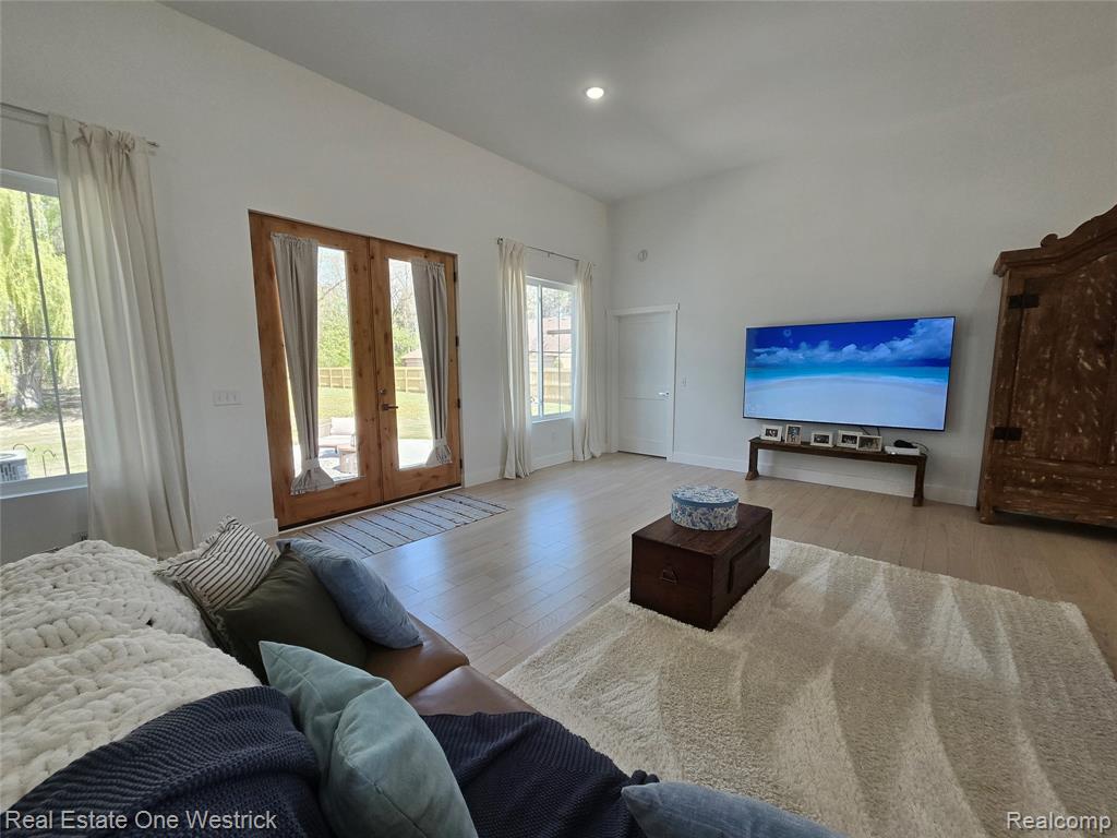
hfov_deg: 106.2
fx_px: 419
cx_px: 558
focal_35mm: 13
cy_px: 419
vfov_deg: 89.9
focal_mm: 2.2
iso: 64
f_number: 2.2
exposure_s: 1/120
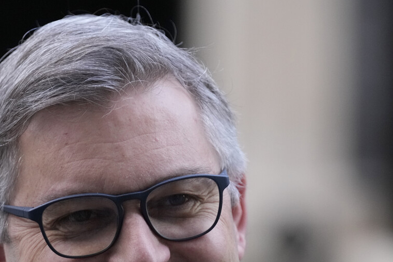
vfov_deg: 3.0
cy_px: 161
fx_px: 4958
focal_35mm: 454
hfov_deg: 4.5
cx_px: 158
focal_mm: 216
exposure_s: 1/1000
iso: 3200
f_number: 4
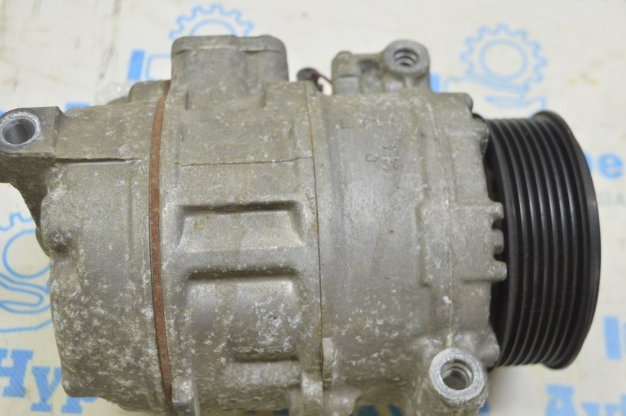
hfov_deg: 38.9
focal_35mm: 51
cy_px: 238
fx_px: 886
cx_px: 310
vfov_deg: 26.4
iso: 400
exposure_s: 1/20
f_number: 5.6
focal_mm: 28
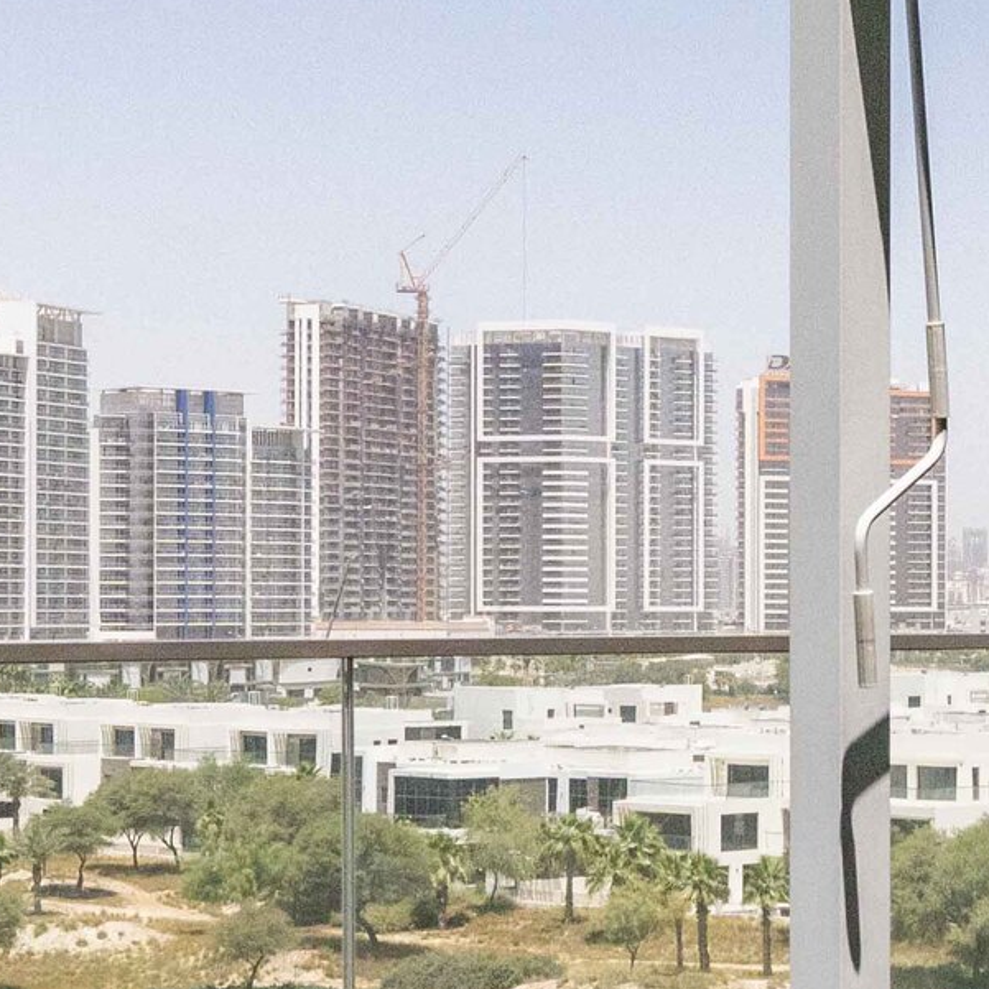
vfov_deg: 17.6
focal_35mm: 99
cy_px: 597
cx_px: 854
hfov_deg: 17.4
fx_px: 3200
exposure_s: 1/4000
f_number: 8
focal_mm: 14
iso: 640
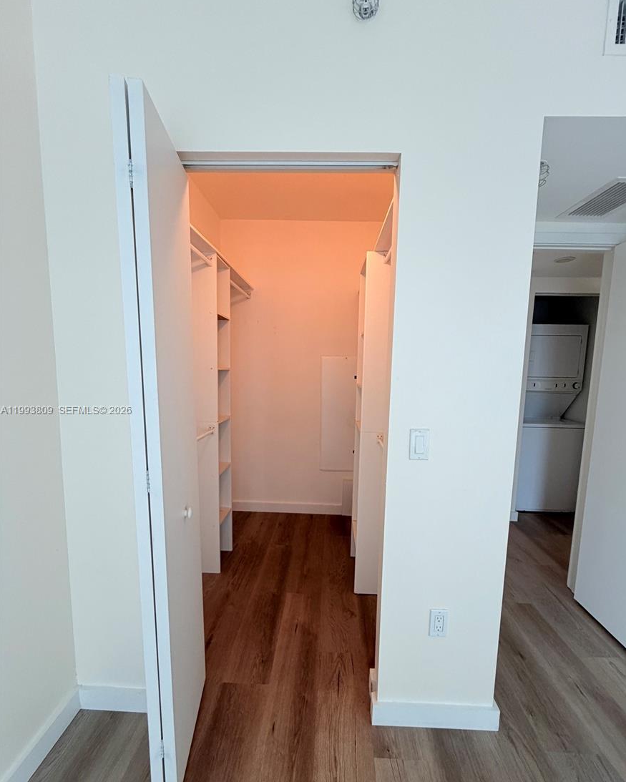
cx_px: 321
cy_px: 411
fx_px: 347
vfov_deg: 96.7
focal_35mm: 15
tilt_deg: -6.8
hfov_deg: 84.0
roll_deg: -0.6
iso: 160
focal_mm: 2.22
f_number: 2.2
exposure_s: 1/120
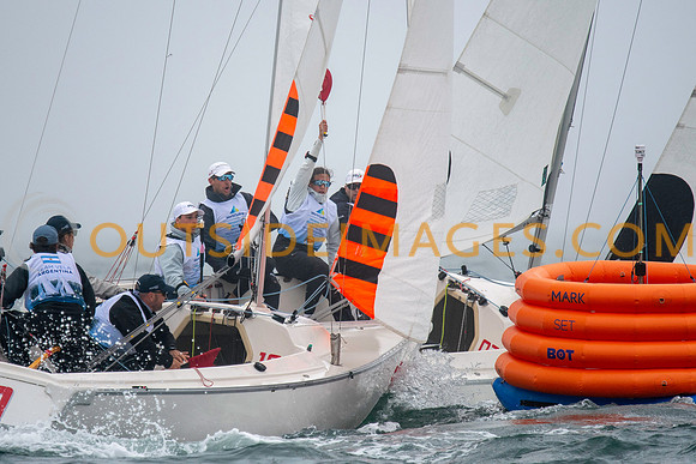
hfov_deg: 3.9
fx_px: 10300
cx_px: 292
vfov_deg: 2.6
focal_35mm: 533
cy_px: 195
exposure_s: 1/2500
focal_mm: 300
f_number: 4
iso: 250
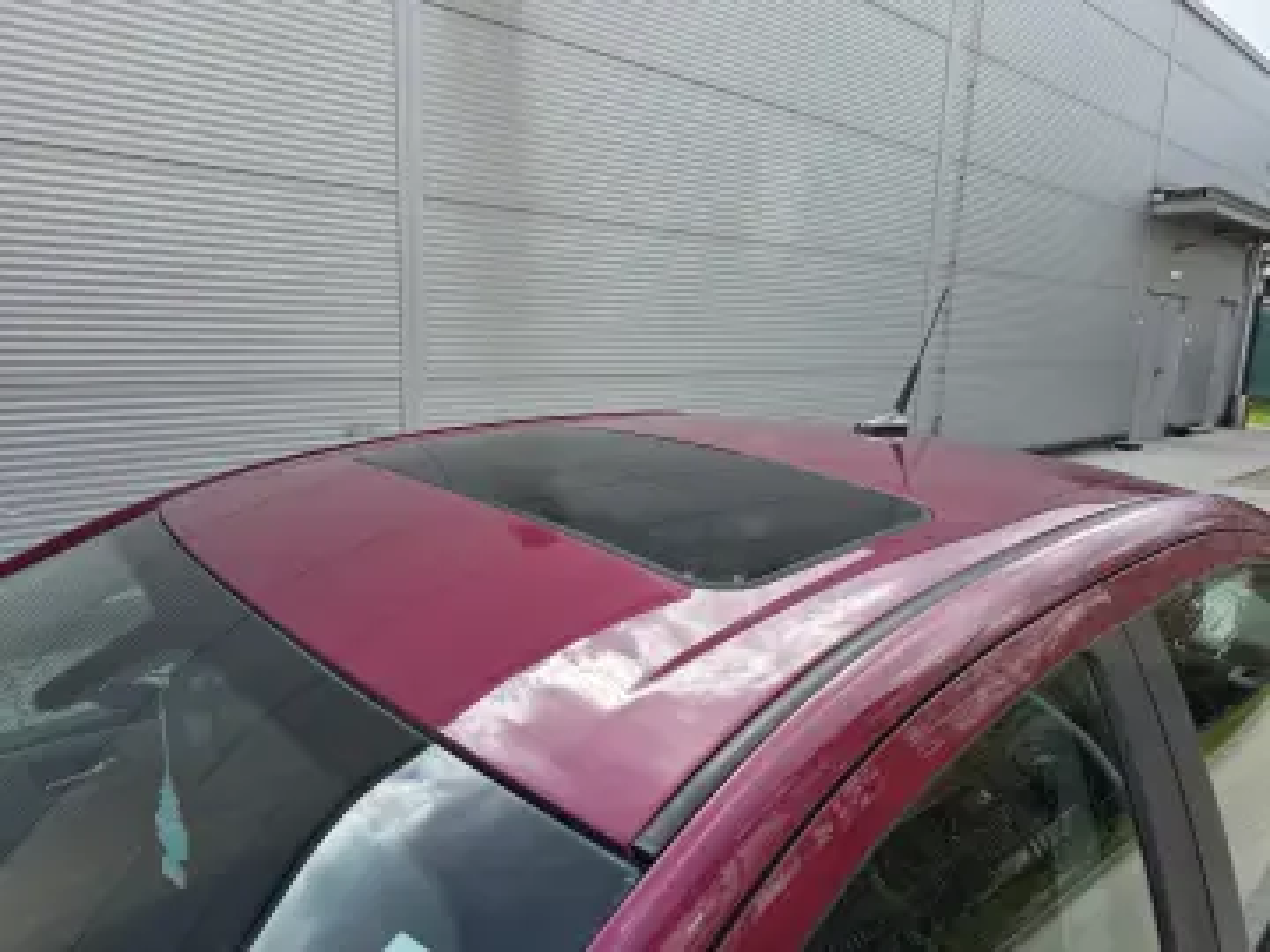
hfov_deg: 73.9
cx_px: 635
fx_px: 844
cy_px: 476
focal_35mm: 23
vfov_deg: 58.9
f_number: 1.7
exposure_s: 1/1336
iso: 80
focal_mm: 6.3
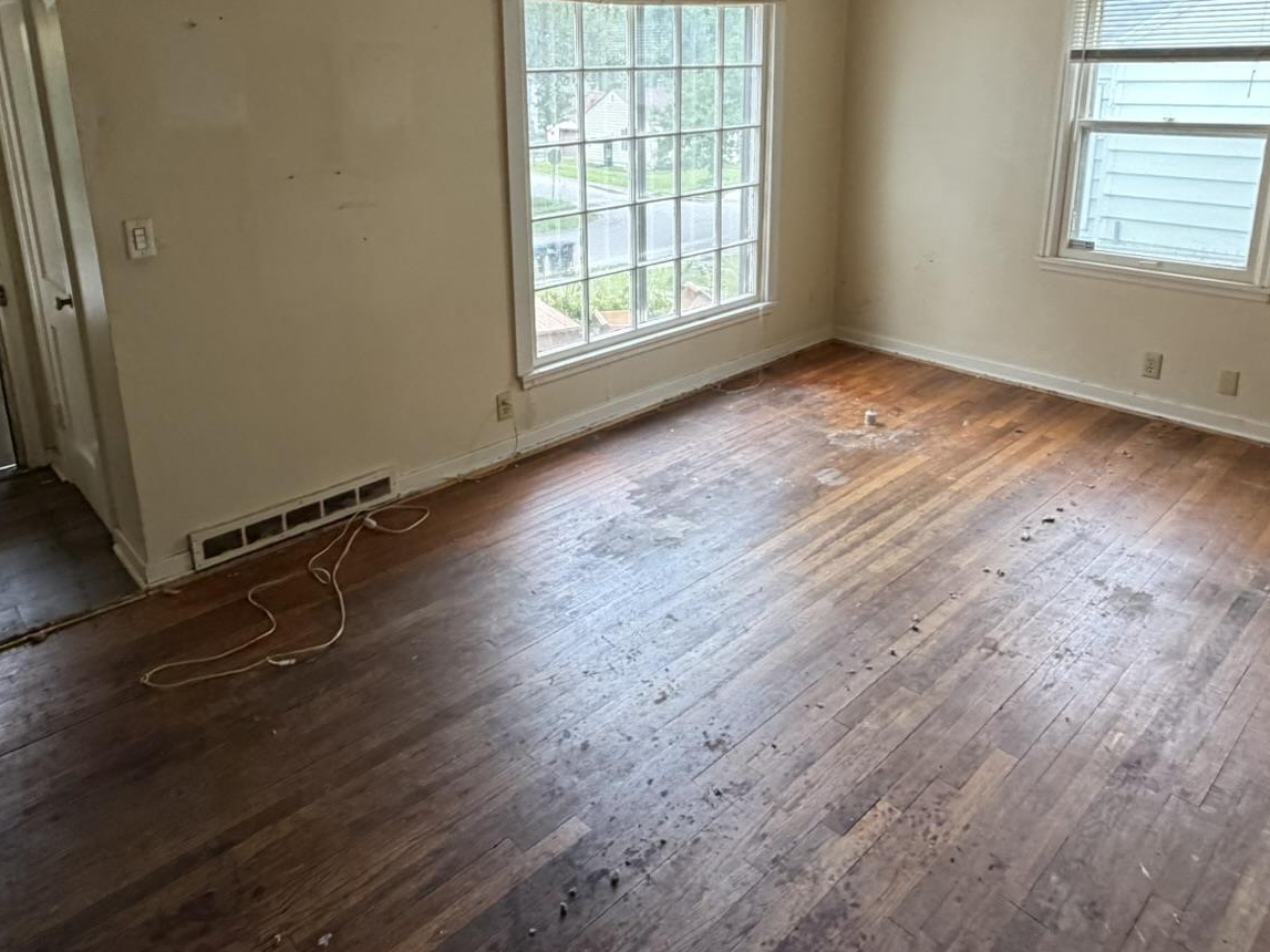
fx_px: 917
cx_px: 613
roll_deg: -0.1
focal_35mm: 25
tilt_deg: -11.5
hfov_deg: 69.4
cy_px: 299
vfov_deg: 53.5
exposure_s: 1/112
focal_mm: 2.22
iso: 320
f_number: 2.2
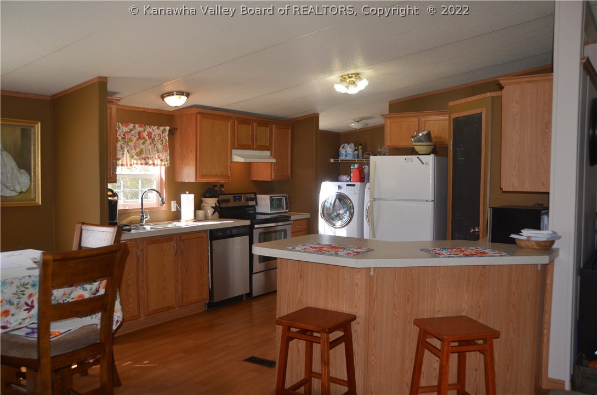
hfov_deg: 57.3
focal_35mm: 33
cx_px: 298
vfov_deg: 39.8
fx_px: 546
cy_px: 198
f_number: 3.8
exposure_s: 1/125
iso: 250
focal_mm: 22
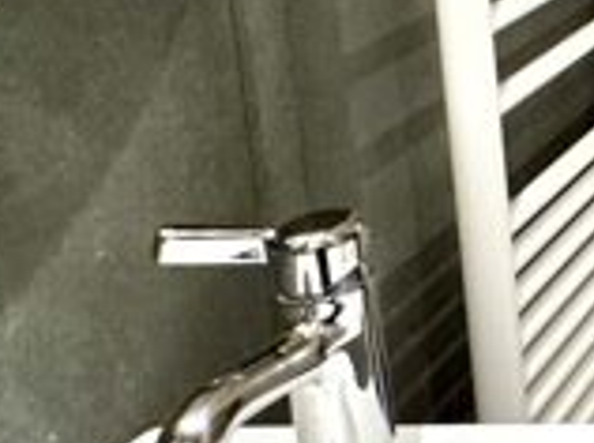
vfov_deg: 19.2
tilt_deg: -9.0
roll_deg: +0.2
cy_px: -124
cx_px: 1147
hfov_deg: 18.9
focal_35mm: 71
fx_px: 1216
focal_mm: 2.22
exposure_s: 1/50
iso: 400
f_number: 2.2
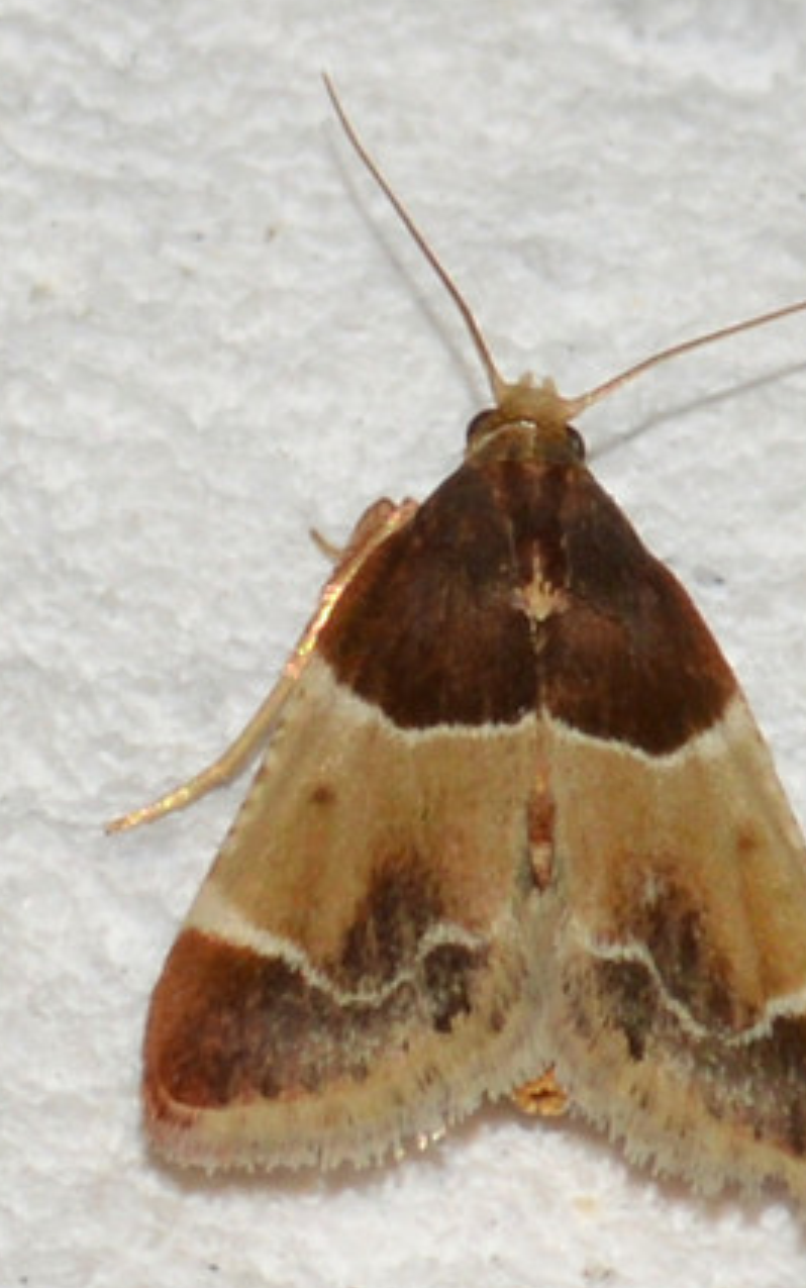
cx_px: 503
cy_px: 776
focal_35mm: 230
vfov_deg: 9.1
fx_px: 8075
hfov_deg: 5.7
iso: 100
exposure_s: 1/200
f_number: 18
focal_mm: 100
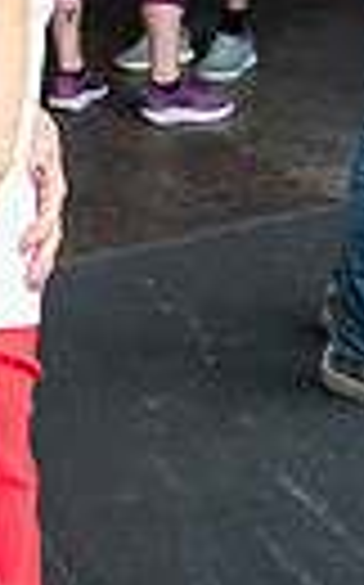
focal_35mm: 99
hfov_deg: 12.4
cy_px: -112
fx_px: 1575
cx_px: -220
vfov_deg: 19.8
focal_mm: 28
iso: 800
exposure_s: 1/60
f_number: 4
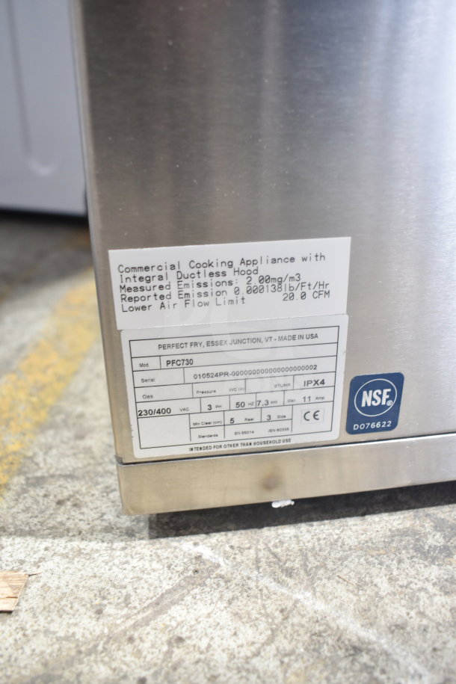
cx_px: 228
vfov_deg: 61.9
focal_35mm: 30
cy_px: 342
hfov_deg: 43.6
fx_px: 570
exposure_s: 1/30
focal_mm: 20
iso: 720
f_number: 3.8
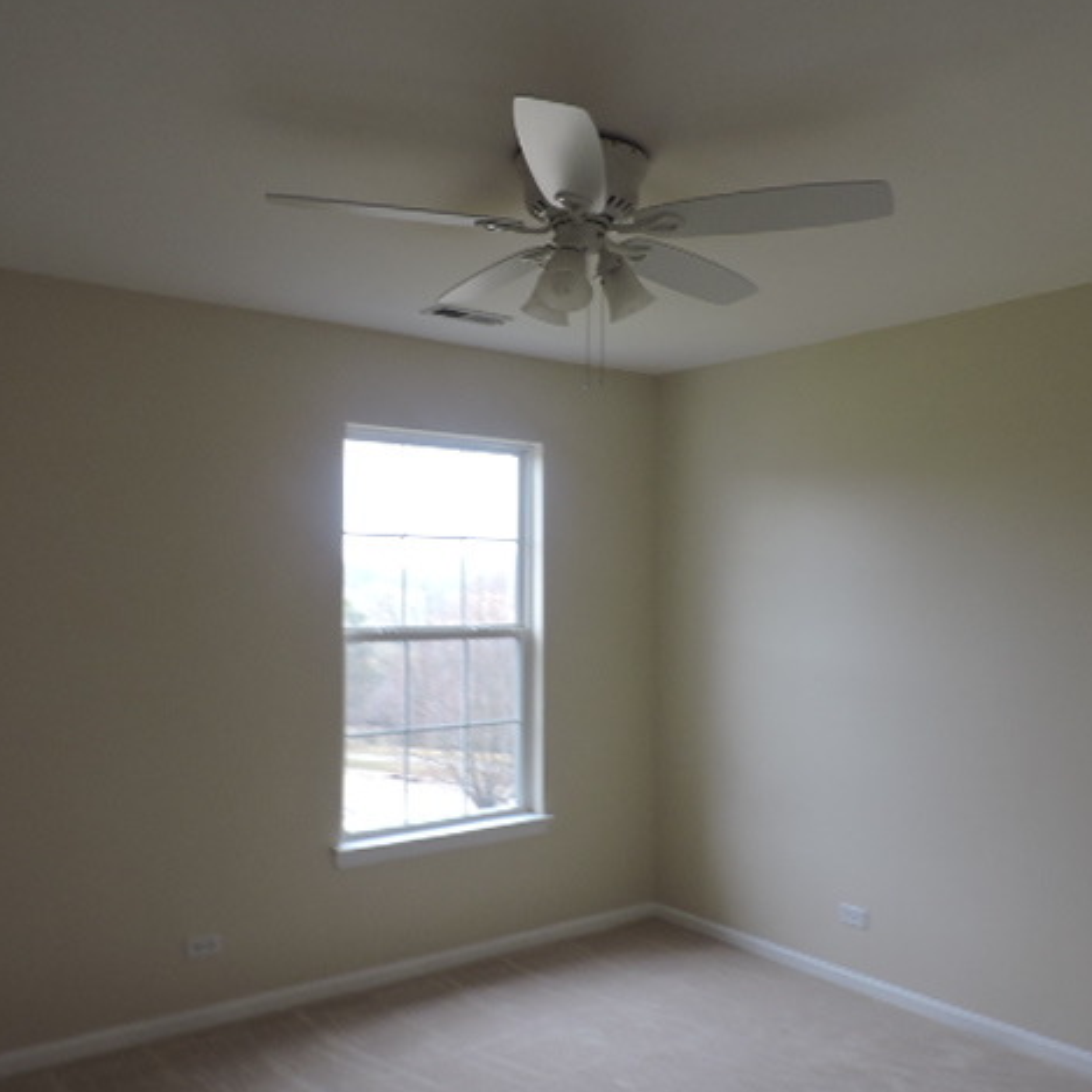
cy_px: 551
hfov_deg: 55.6
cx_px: 590
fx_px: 1035
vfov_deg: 55.6
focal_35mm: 29
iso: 160
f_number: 3
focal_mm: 4.3
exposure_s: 1/30
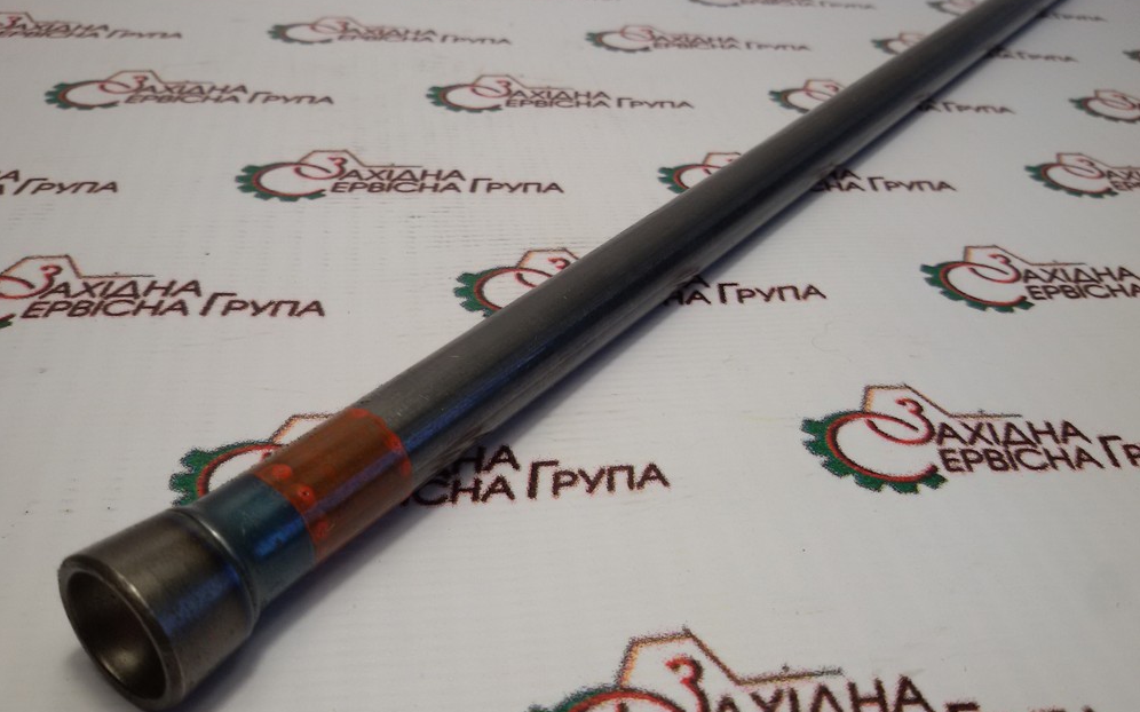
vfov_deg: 38.3
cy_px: 362
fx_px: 1025
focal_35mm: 33
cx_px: 570
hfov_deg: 58.2
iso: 40
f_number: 2.4
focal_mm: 2.93
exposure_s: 1/114
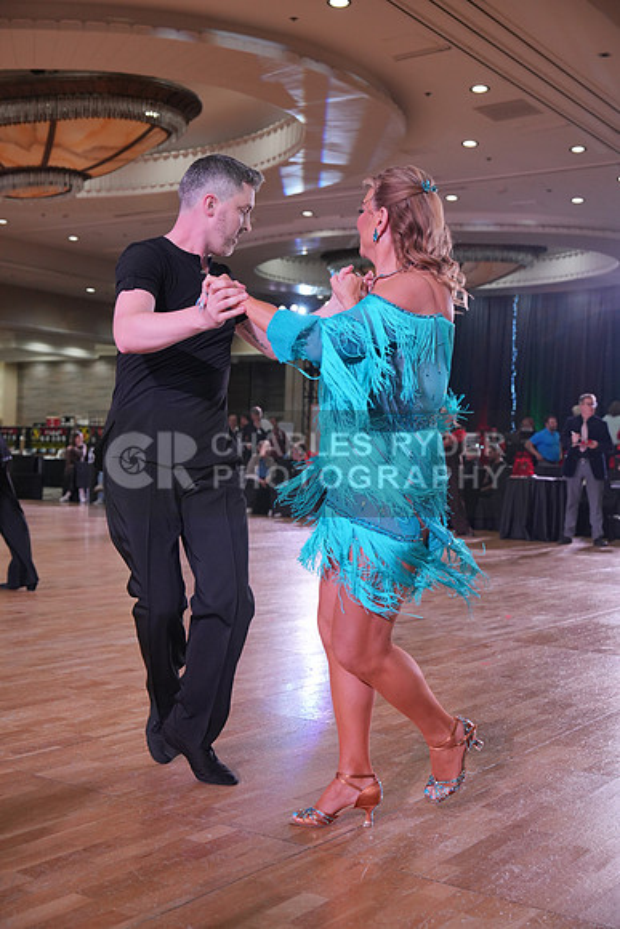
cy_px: 464
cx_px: 310
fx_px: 1162
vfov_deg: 43.6
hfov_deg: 29.9
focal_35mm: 45
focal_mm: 45
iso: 1600
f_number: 4
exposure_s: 1/500
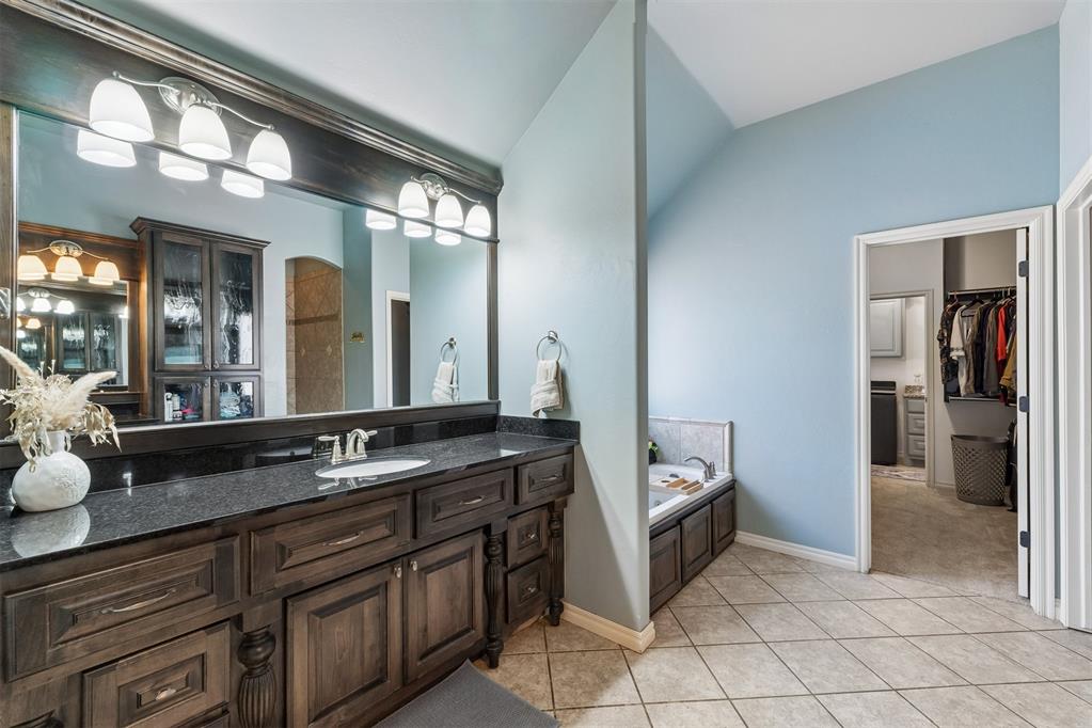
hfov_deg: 100.4
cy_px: 364
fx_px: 455
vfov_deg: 77.3
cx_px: 546
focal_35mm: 15
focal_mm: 10
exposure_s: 1/40
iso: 200
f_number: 7.1
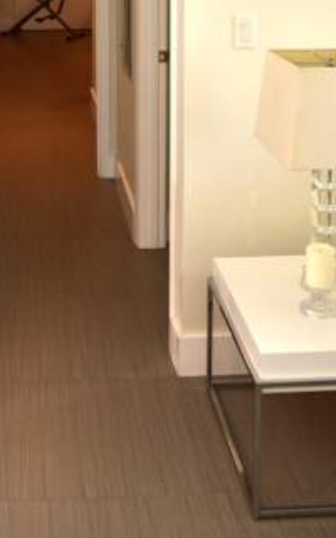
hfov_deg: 23.1
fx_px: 806
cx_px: 45
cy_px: -29
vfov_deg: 33.1
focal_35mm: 55
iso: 800
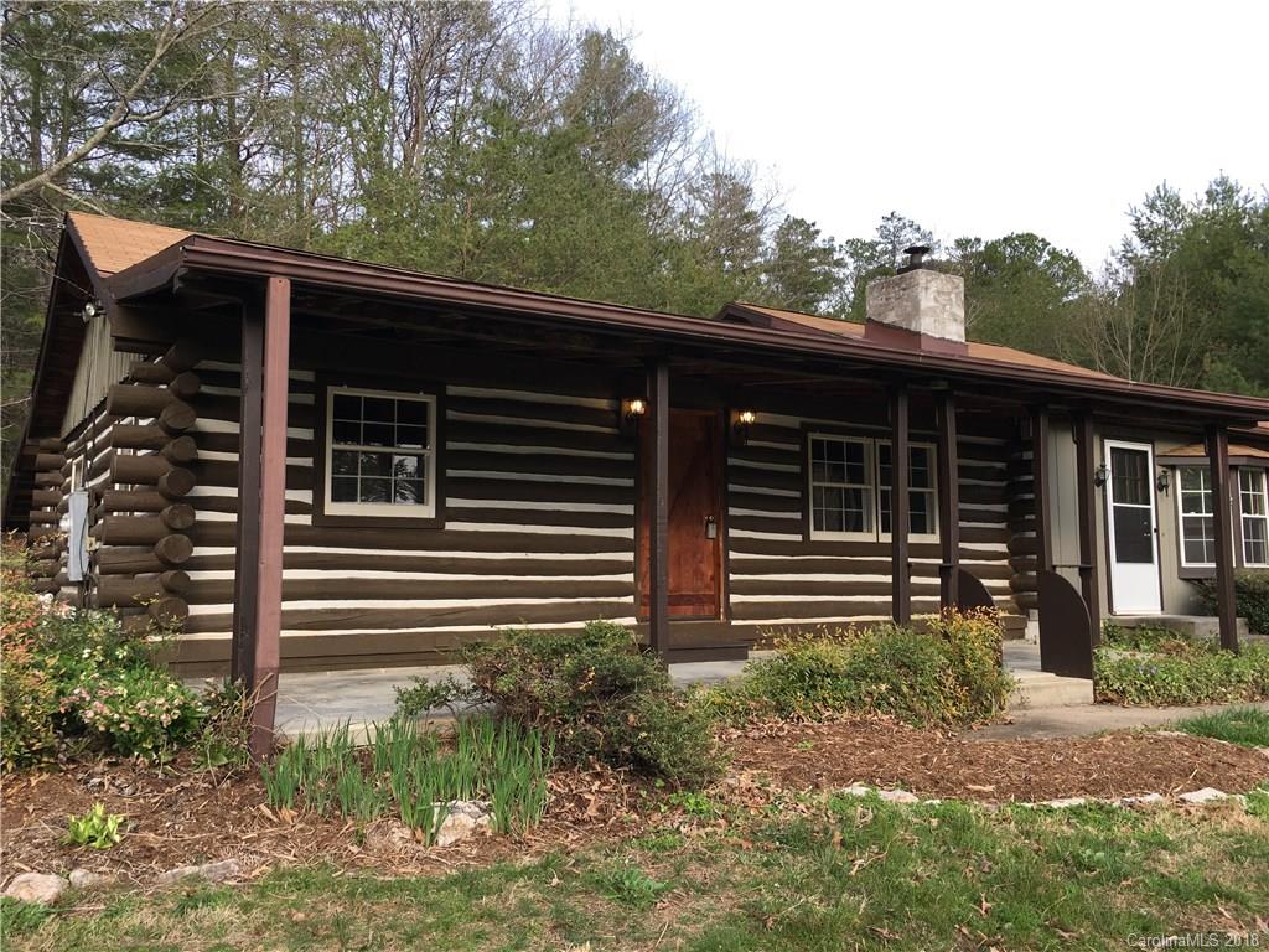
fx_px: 1063
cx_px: 634
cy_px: 476
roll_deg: -0.2
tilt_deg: +6.2
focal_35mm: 29
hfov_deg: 61.7
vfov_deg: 48.2
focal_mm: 4.15
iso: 25
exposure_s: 1/206
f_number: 2.2
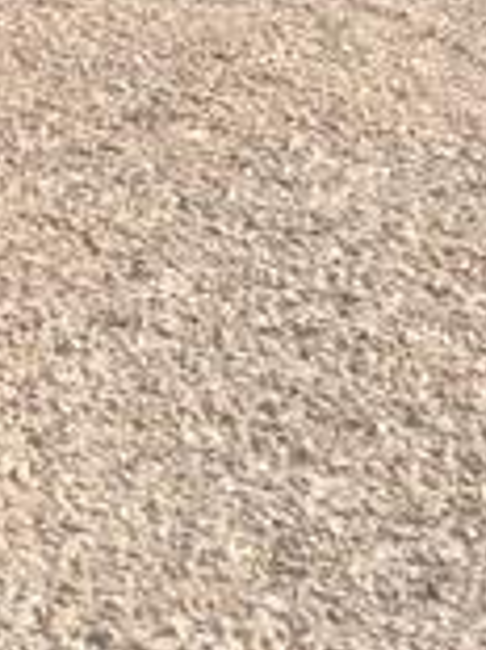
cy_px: -461
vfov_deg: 14.7
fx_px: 2249
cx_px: -360
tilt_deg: +0.3
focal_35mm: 120
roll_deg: +1.9
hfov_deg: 11.5
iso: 25
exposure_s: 1/1972
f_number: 2.2
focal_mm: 4.15
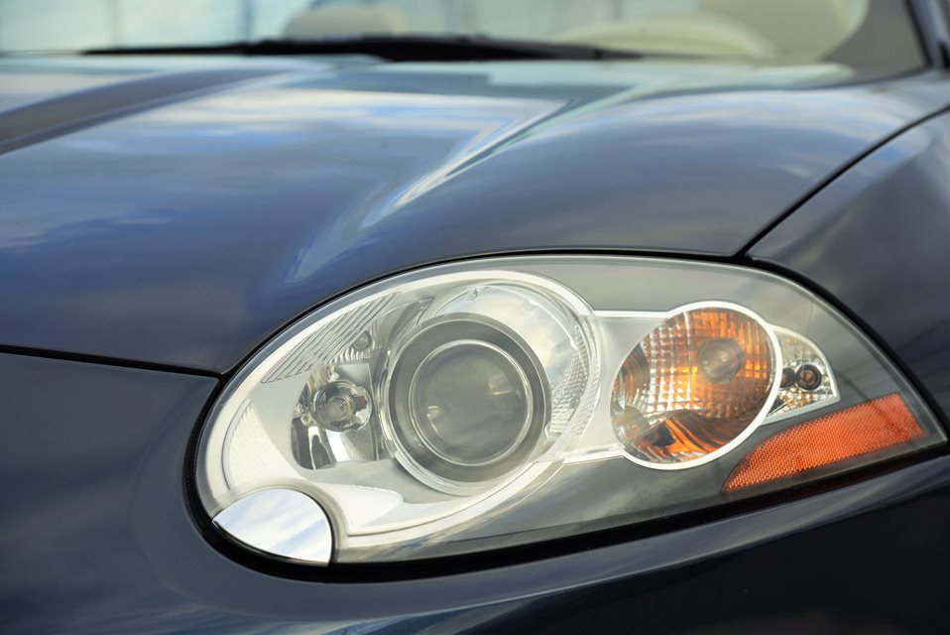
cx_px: 475
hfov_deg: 22.1
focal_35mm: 92
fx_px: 2429
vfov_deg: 14.9
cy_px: 318
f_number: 7.1
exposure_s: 1/200
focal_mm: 92
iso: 200
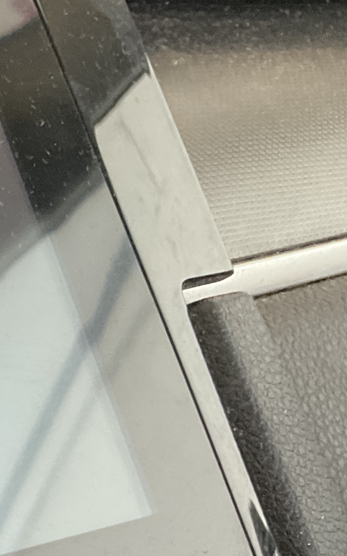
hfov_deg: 10.6
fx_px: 1528
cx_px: -549
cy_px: 396
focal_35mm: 101
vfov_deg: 20.5
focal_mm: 3
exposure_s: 1/54
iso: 160
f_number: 1.8
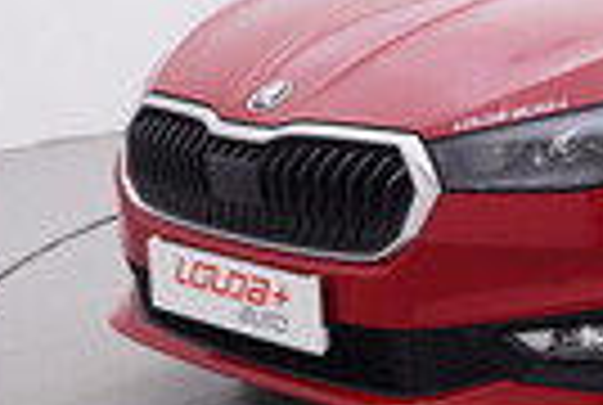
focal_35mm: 92
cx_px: 808
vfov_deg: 14.9
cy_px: 101
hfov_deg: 20.1
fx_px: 1545
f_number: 5
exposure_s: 1/80
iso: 200
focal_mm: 15
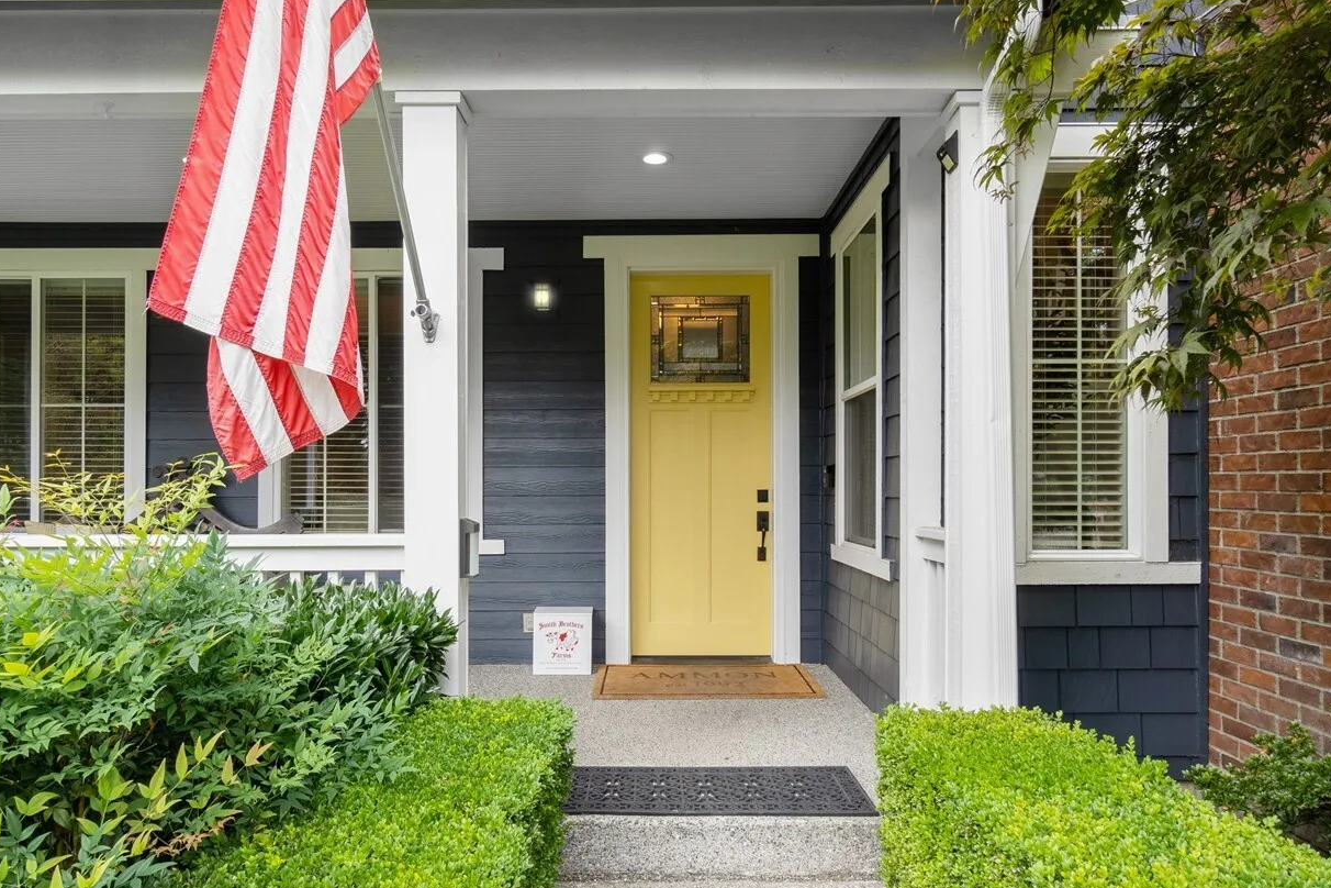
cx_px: 502
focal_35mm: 21
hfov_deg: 79.8
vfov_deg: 59.5
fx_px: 776
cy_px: 461
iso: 160
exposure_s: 1/50
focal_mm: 10
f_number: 8
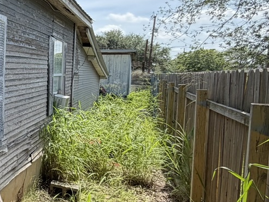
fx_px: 319
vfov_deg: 35.1
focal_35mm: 41
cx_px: -88
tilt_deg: -4.1
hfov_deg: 32.8
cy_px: 95
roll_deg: +0.2
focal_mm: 2.22
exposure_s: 1/619
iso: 40
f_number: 2.2
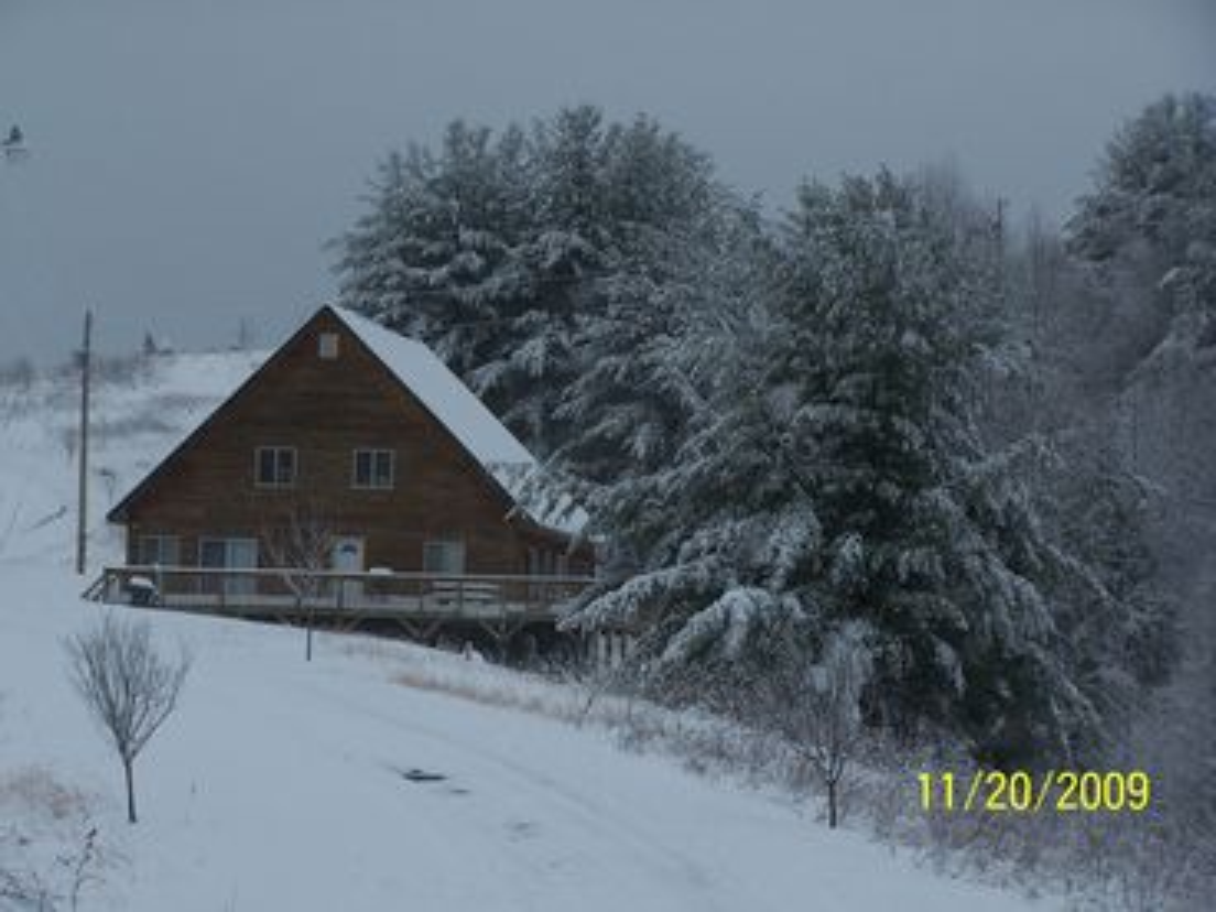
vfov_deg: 12.7
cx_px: 608
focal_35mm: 117
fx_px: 4110
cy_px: 456
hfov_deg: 16.8
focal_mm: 19.4
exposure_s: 1/1000
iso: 80
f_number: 3.2
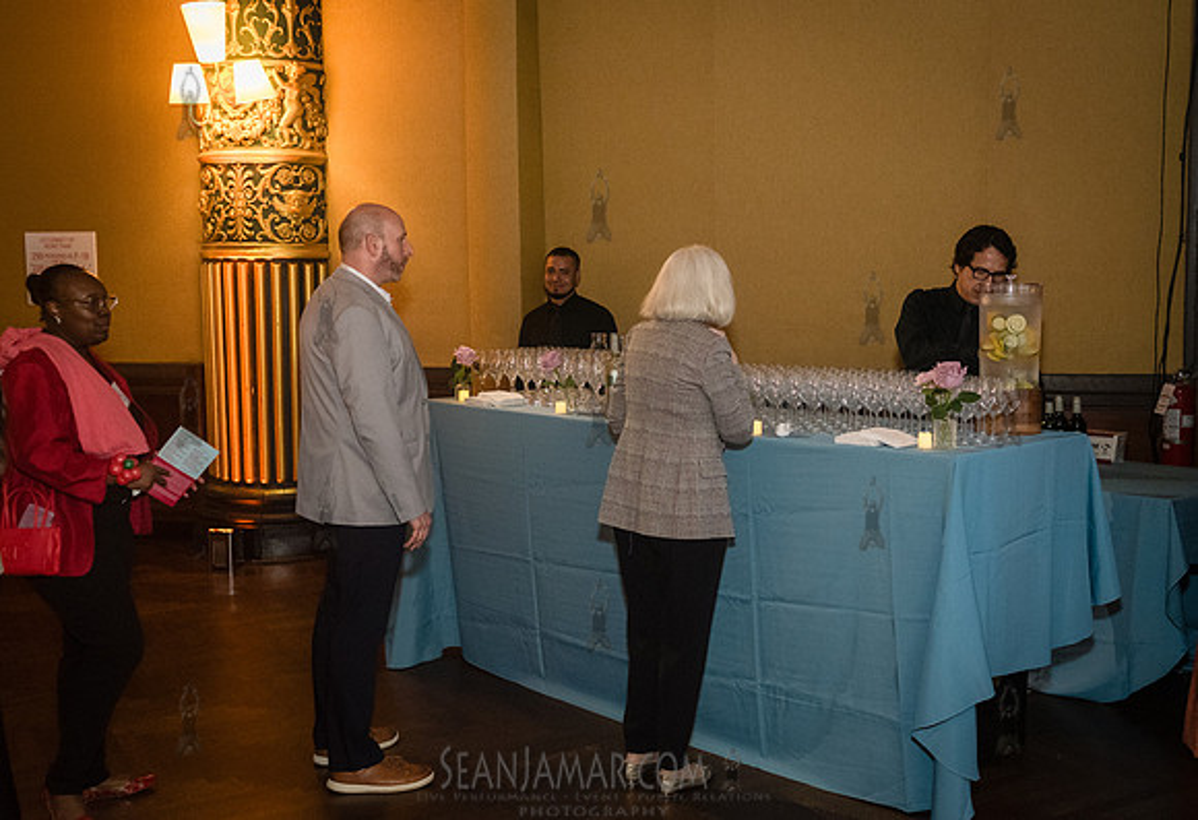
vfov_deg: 34.5
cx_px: 658
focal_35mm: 39
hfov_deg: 48.8
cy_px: 372
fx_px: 1318
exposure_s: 1/200
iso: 5000
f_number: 3.2
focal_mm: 35
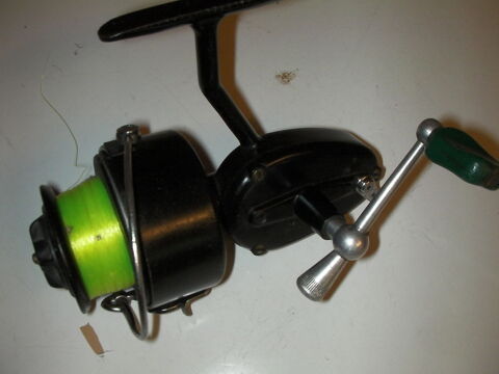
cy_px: 187
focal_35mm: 38
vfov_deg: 37.7
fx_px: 548
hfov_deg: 49.0
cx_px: 250
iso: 200
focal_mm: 6.3
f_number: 5.6
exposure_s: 1/30
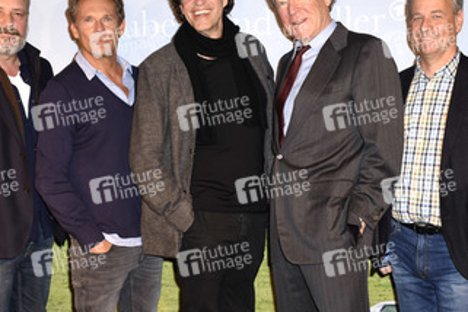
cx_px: 234
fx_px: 958
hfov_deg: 27.5
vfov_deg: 18.5
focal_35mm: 74
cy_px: 150
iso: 640
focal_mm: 35
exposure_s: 1/160
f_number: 5.6
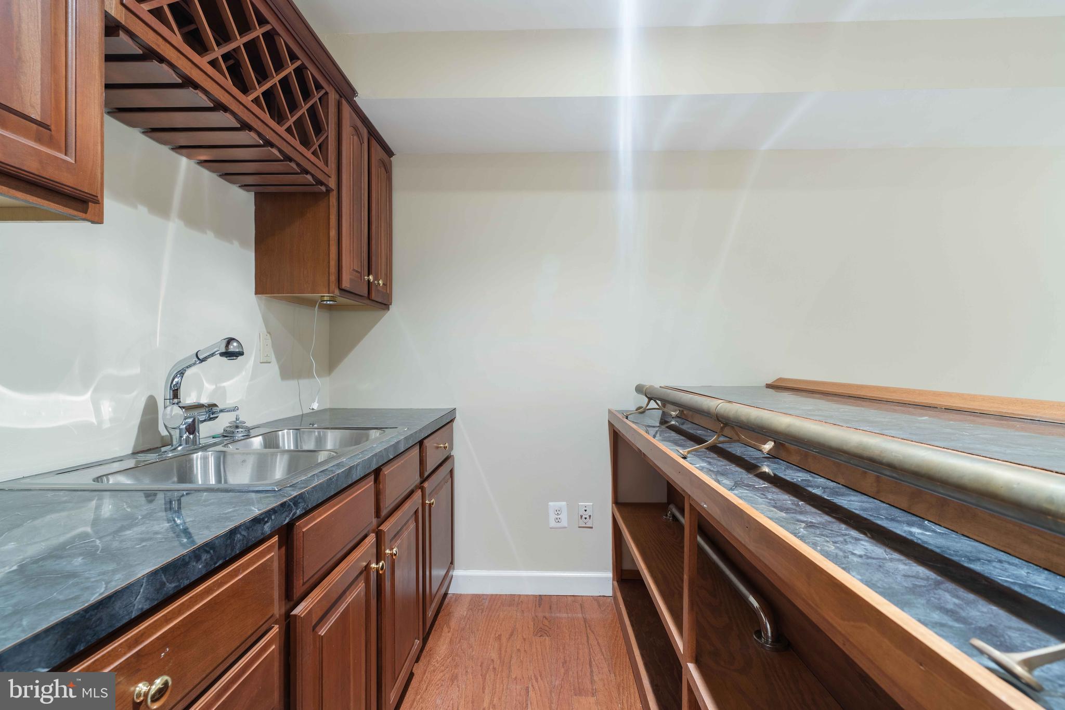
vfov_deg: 73.7
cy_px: 355
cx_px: 532
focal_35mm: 16
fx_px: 473
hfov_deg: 96.7
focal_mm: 16
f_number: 8
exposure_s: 4
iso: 160
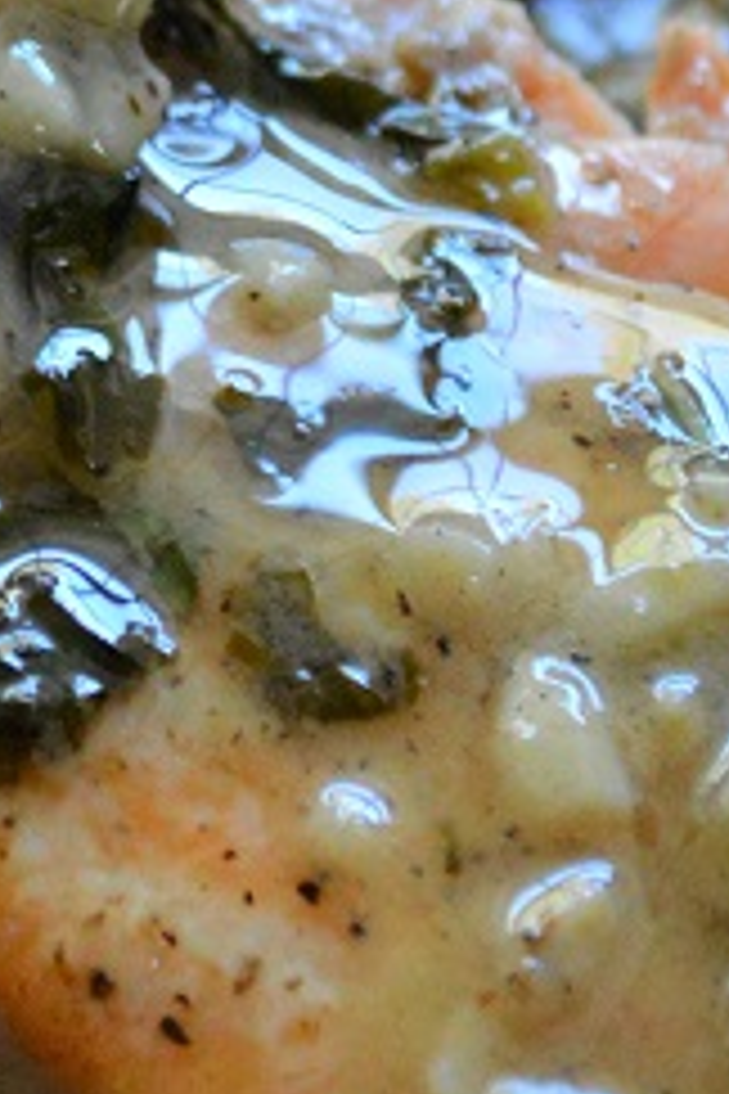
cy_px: 63
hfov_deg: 6.1
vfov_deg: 9.2
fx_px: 6773
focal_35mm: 223
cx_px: -369
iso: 3200
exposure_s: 1/125
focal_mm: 40
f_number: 5.3
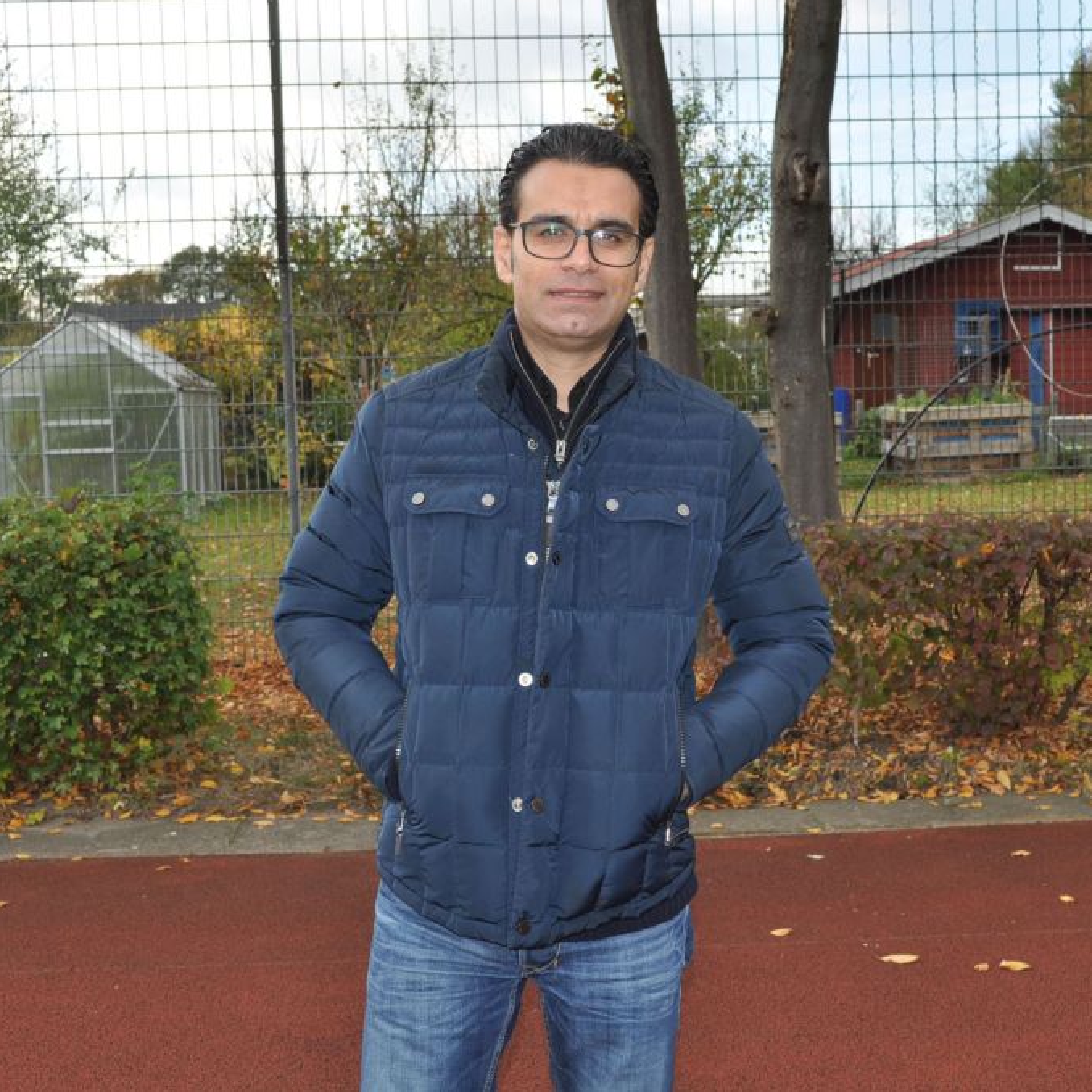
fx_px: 1785
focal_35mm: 50
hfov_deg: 33.9
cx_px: 665
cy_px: 546
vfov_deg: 34.0
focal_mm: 26
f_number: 6.3
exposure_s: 1/200
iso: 200
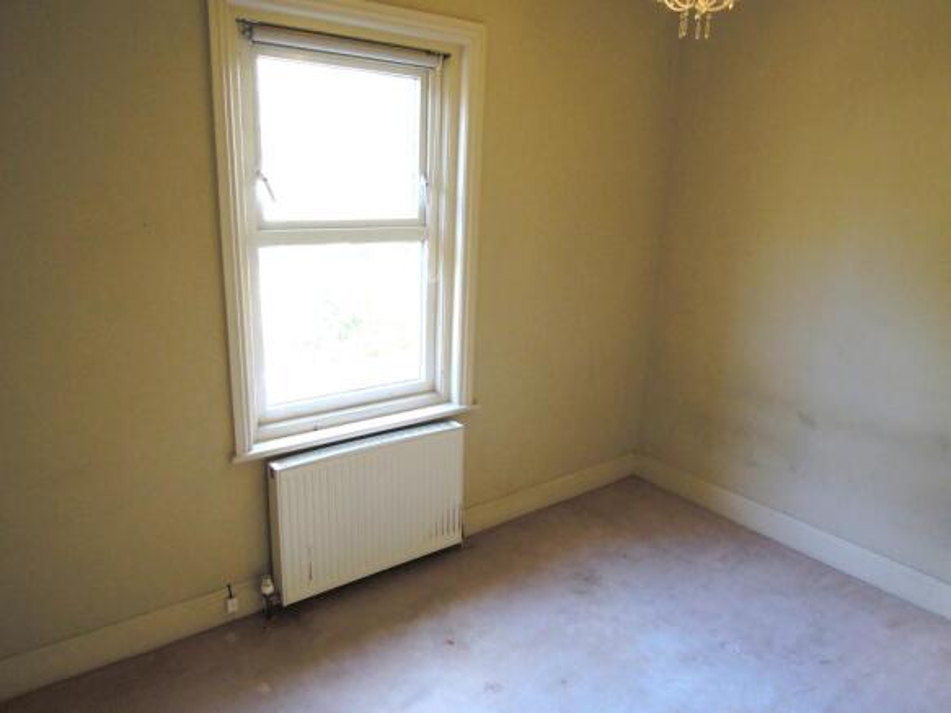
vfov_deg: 56.8
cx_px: 476
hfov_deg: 71.6
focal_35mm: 24
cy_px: 356
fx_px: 659
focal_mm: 4.3
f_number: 2.8
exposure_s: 1/40
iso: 160
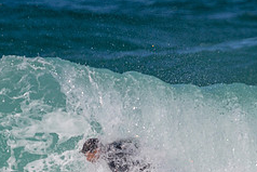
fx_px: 13900
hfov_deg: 1.1
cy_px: 194
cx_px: 100
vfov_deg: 0.7
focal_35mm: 1946
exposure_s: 1/1600
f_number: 11
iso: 400
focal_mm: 800
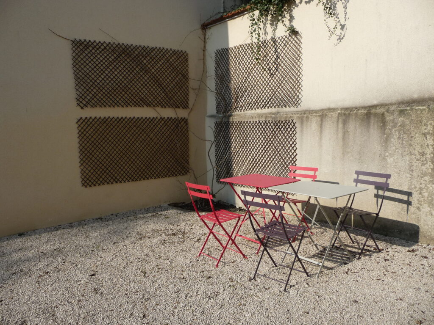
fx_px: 351
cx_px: 217
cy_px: 162
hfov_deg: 63.4
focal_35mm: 28
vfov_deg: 49.7
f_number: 8
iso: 100
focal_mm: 4.7
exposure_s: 1/320
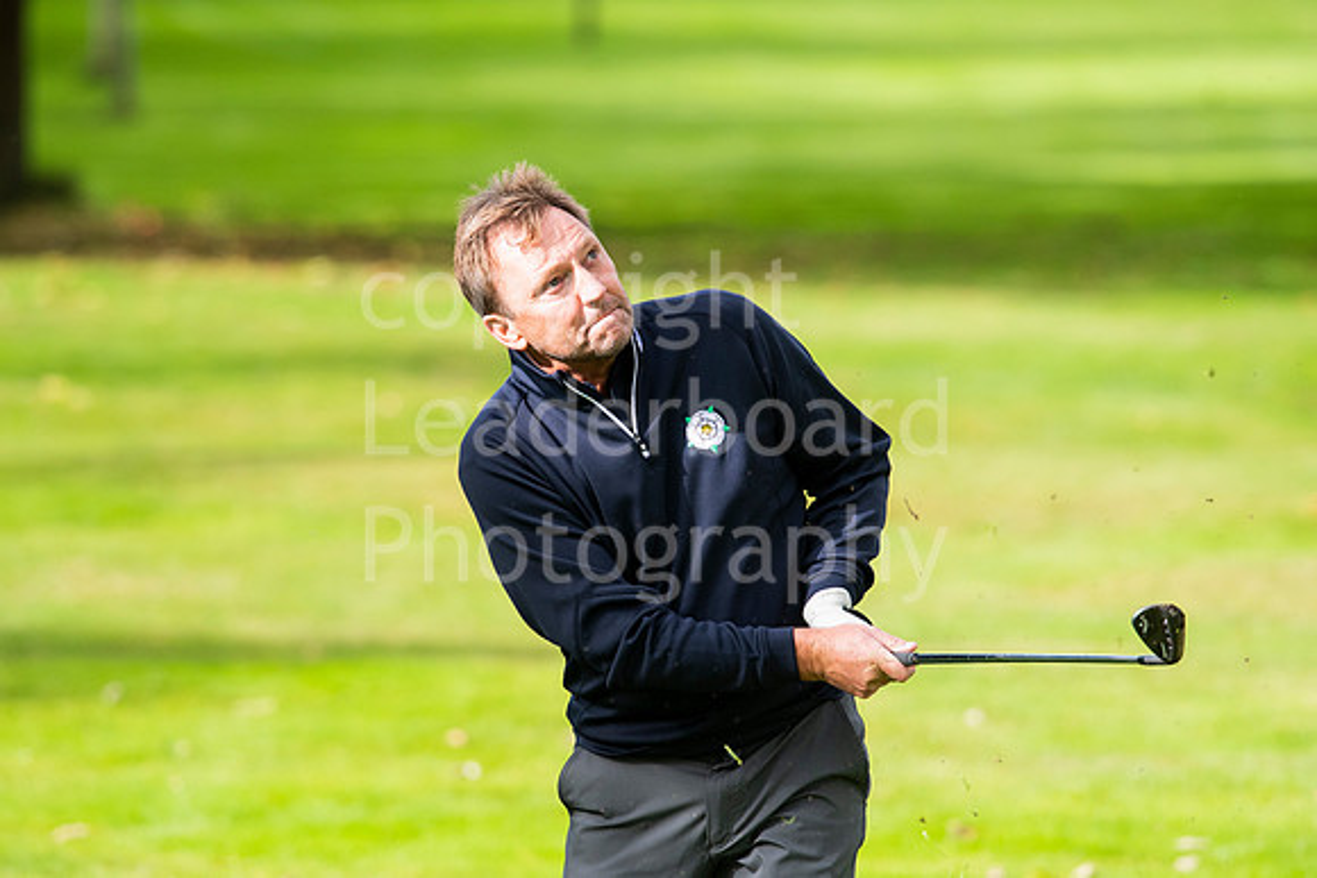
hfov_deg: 4.6
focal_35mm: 450
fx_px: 16466
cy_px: 439
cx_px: 658
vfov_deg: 3.1
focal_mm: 300
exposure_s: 1/1250
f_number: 5
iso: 640
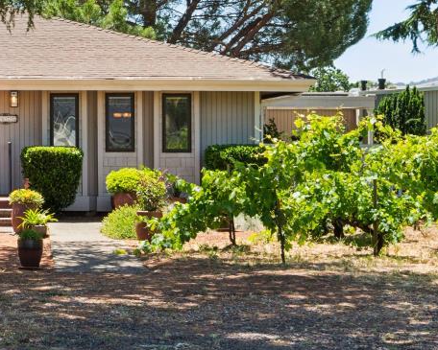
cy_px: 95
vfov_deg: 14.2
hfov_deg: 17.0
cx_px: -81
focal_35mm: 108
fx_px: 1400
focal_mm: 35
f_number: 20
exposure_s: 1/30
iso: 320
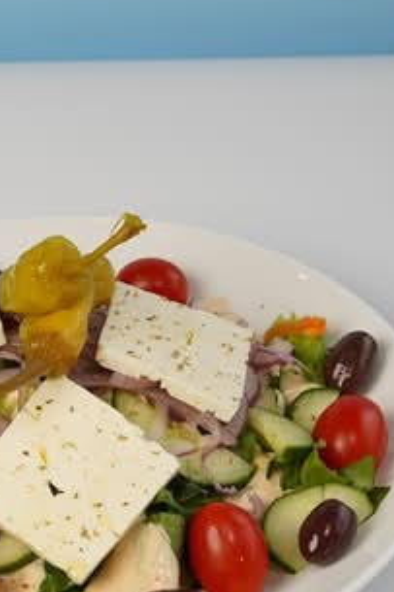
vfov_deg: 14.9
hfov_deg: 9.9
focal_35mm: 138
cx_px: 83
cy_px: 336
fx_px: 2268
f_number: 11
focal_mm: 51
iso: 400
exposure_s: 1/80
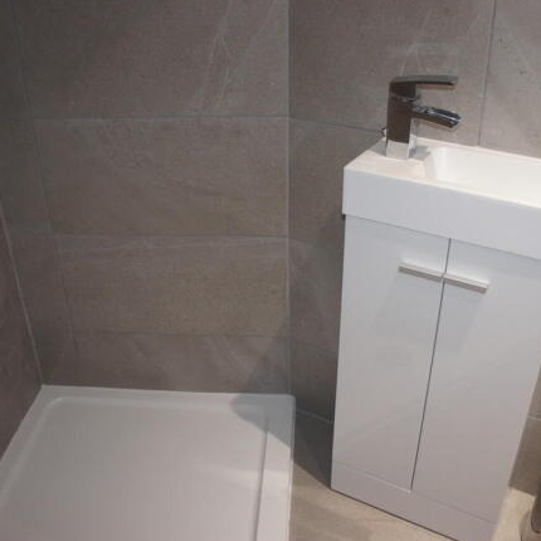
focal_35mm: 35
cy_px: 270
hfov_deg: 47.2
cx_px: 286
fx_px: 619
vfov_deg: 47.2
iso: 640
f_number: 3.5
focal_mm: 18
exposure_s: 1/60
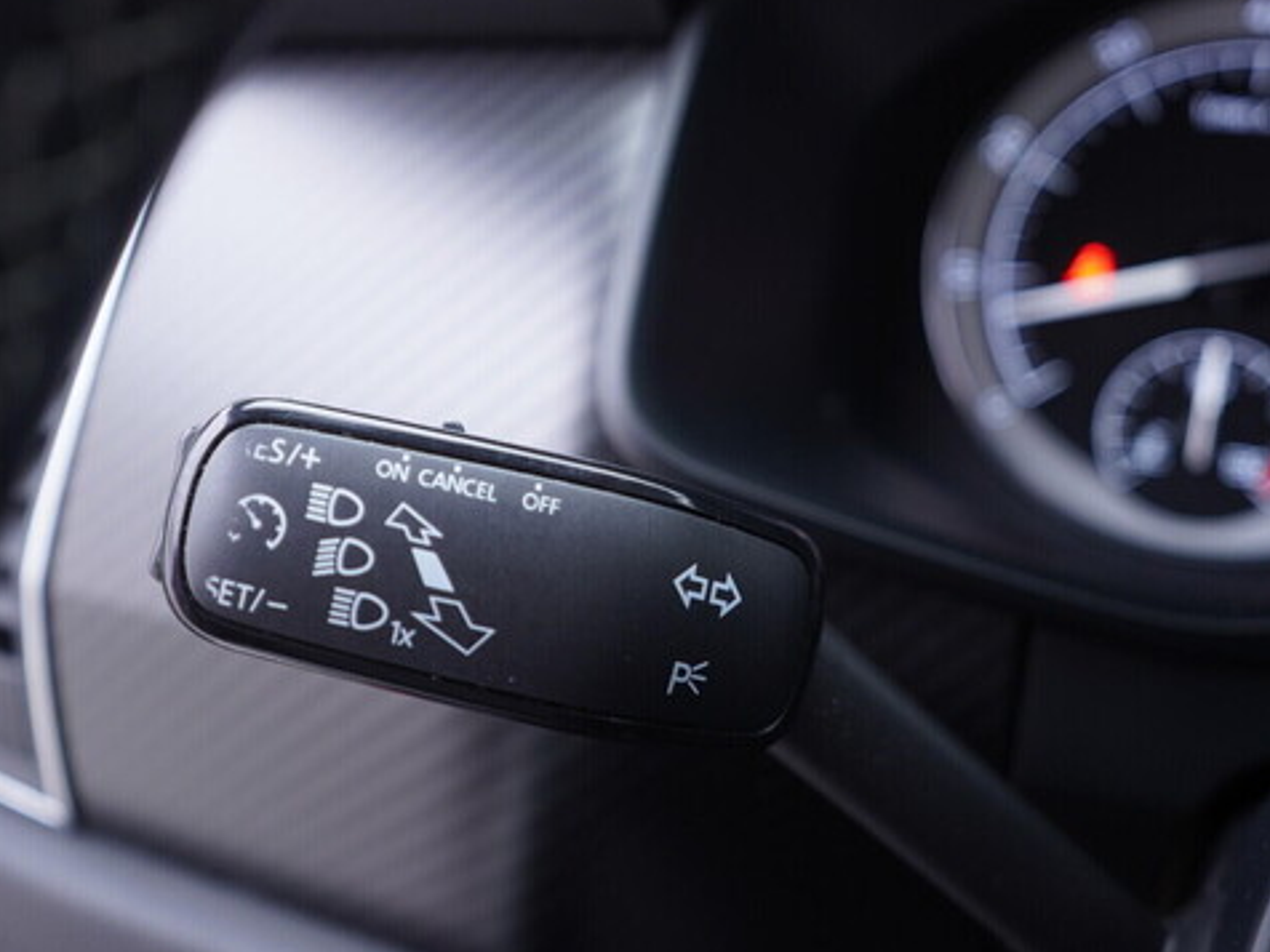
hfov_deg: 46.7
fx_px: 1468
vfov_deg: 36.0
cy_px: 471
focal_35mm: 40
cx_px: 542
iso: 320
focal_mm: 24
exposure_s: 1/40
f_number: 2.8
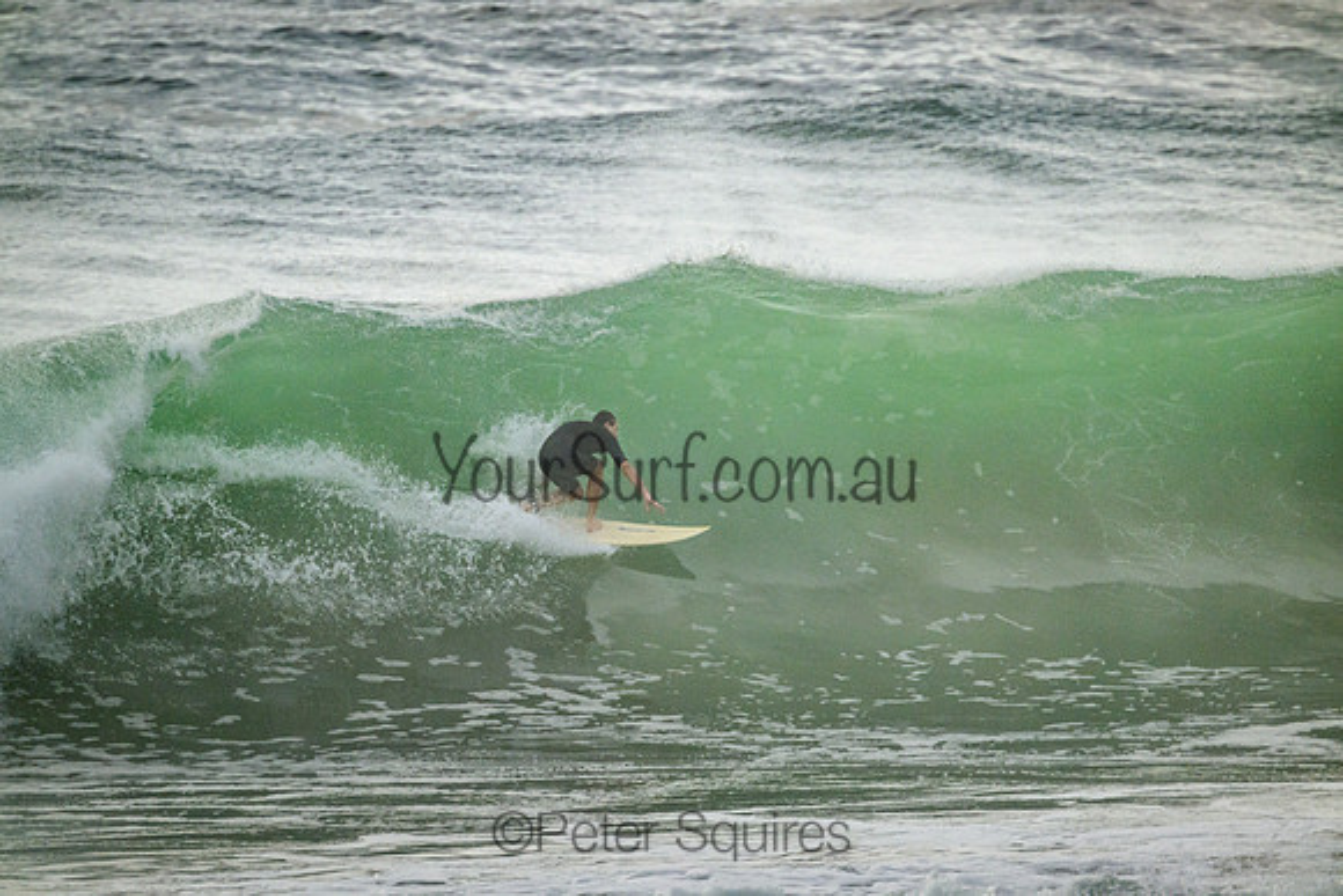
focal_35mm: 800
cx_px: 672
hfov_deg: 2.6
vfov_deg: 1.7
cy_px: 448
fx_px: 29850
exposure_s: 1/2500
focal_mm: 800
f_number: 11
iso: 1800
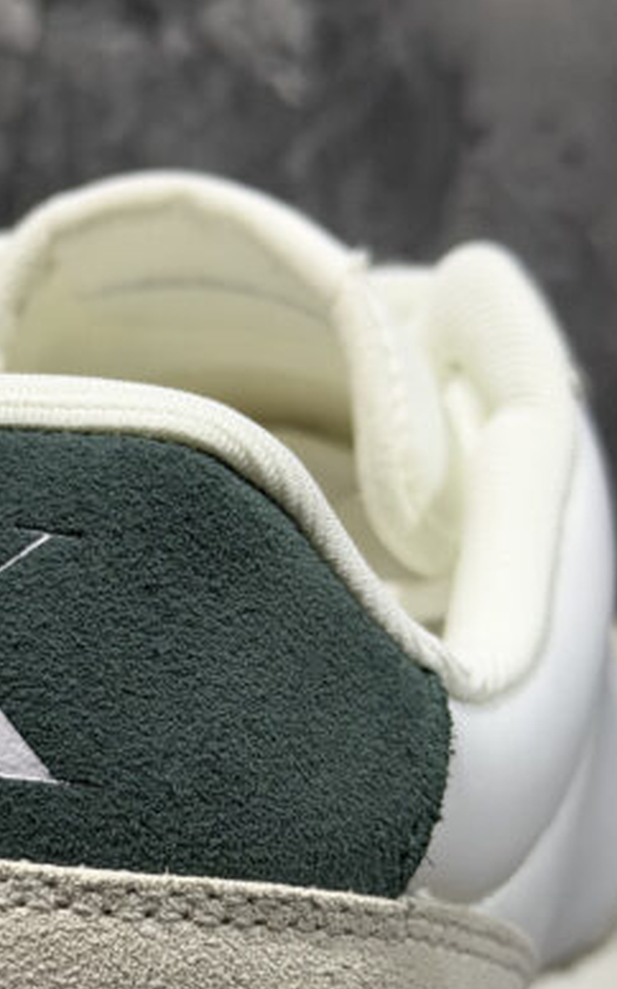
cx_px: -112
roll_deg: -0.6
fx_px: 2829
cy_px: 795
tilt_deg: -13.2
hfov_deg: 12.2
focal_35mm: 105
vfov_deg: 19.6
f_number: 1.78
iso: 320
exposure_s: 1/40
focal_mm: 6.76
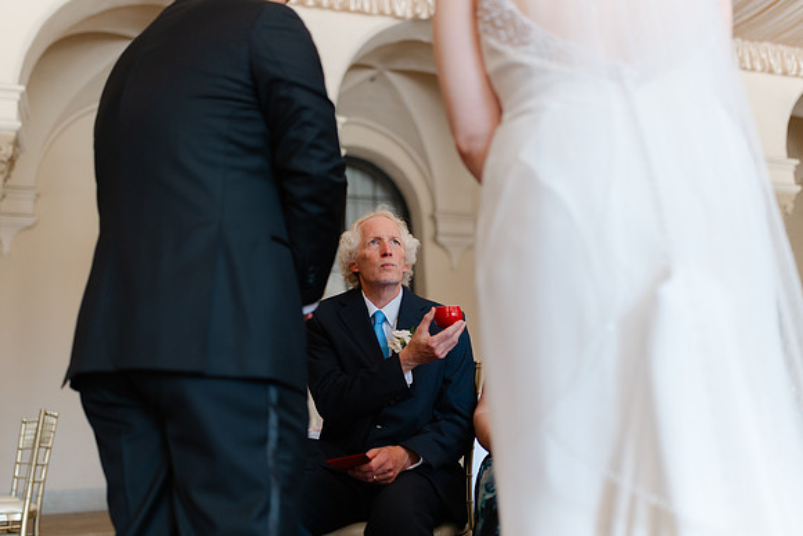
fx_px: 852
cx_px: 382
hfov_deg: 50.5
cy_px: 269
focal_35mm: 38
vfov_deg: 34.9
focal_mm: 35
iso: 200
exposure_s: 1/250
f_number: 1.4
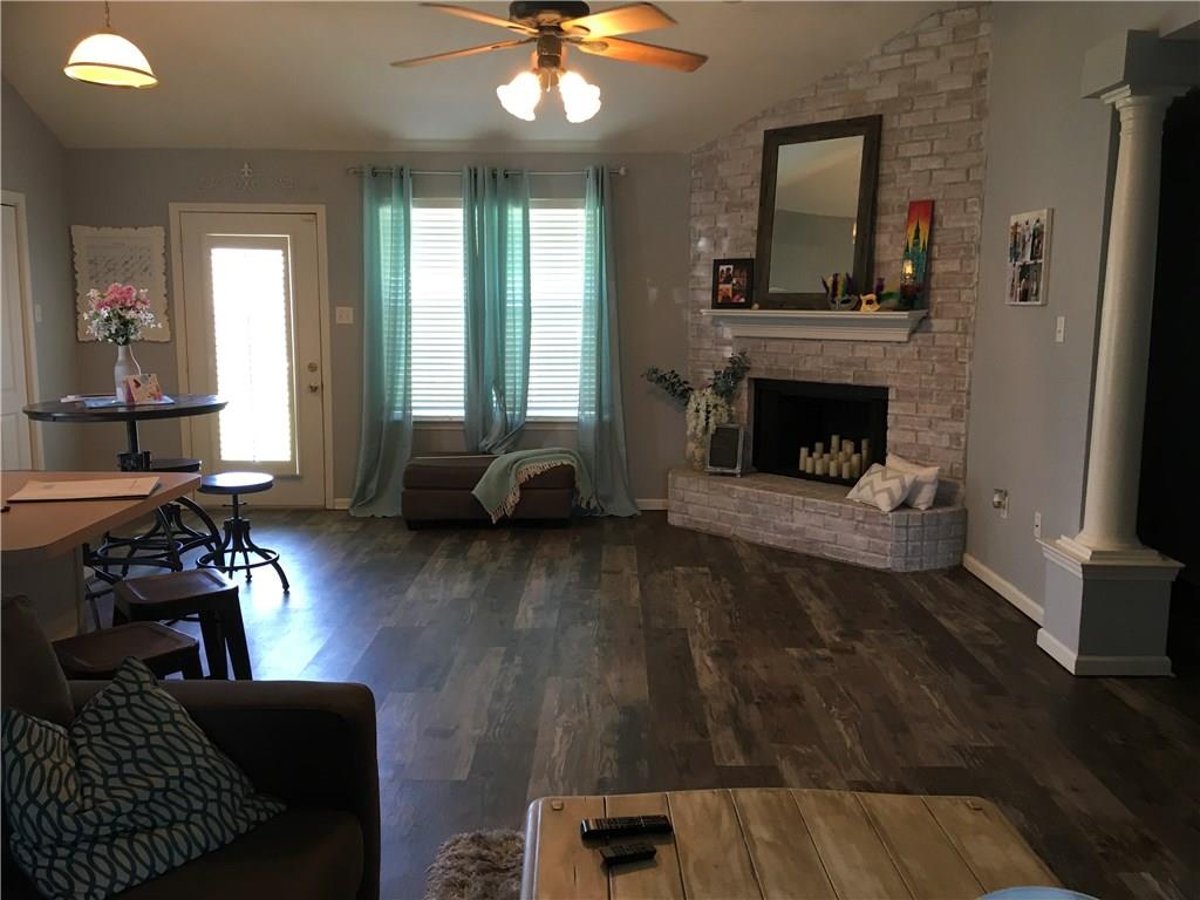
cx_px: 600
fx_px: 1005
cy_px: 450
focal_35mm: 29
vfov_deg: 48.2
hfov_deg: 61.7
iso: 64
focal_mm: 4.15
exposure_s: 1/30
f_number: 2.2
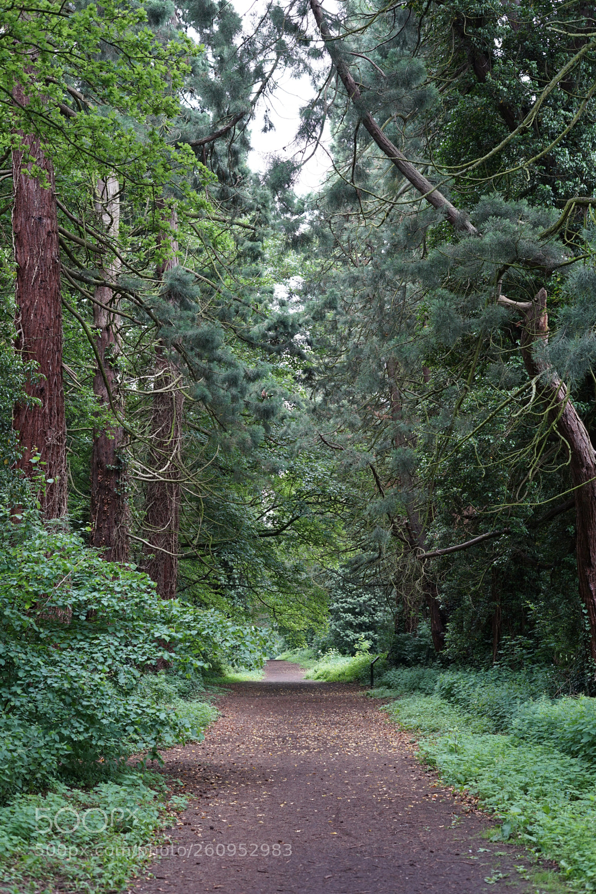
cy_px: 447
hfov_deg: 27.0
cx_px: 298
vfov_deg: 39.6
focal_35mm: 50
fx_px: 1241
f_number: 4
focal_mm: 50
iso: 400
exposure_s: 1/160
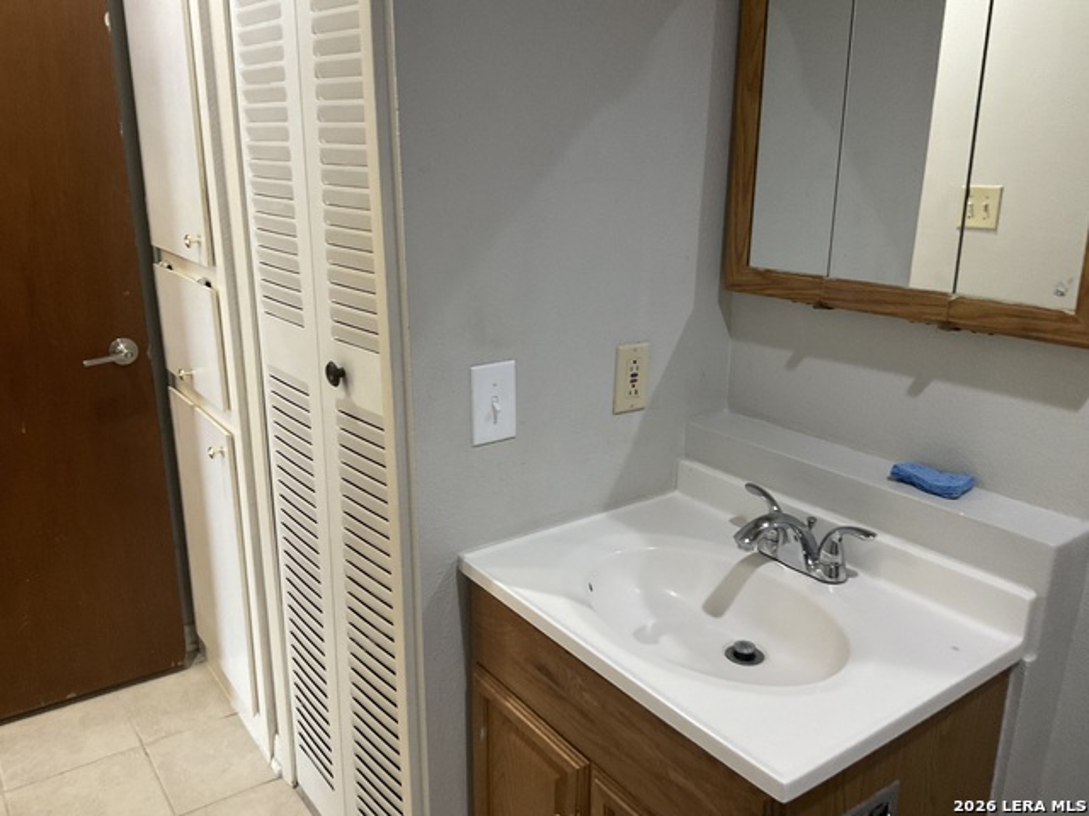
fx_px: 912
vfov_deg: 48.2
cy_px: 408
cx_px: 544
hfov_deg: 61.7
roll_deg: +0.3
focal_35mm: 29
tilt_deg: -15.7
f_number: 1.8
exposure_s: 1/60
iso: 160
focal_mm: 3
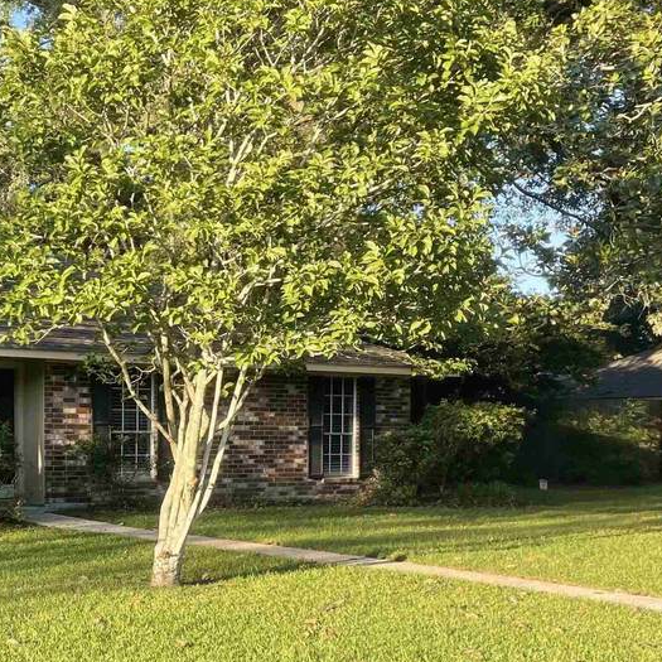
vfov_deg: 30.1
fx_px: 1212
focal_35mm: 56
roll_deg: -0.6
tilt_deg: -3.1
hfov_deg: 29.6
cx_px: 95
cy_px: 485
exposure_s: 1/367
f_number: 1.6
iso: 32
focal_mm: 5.1
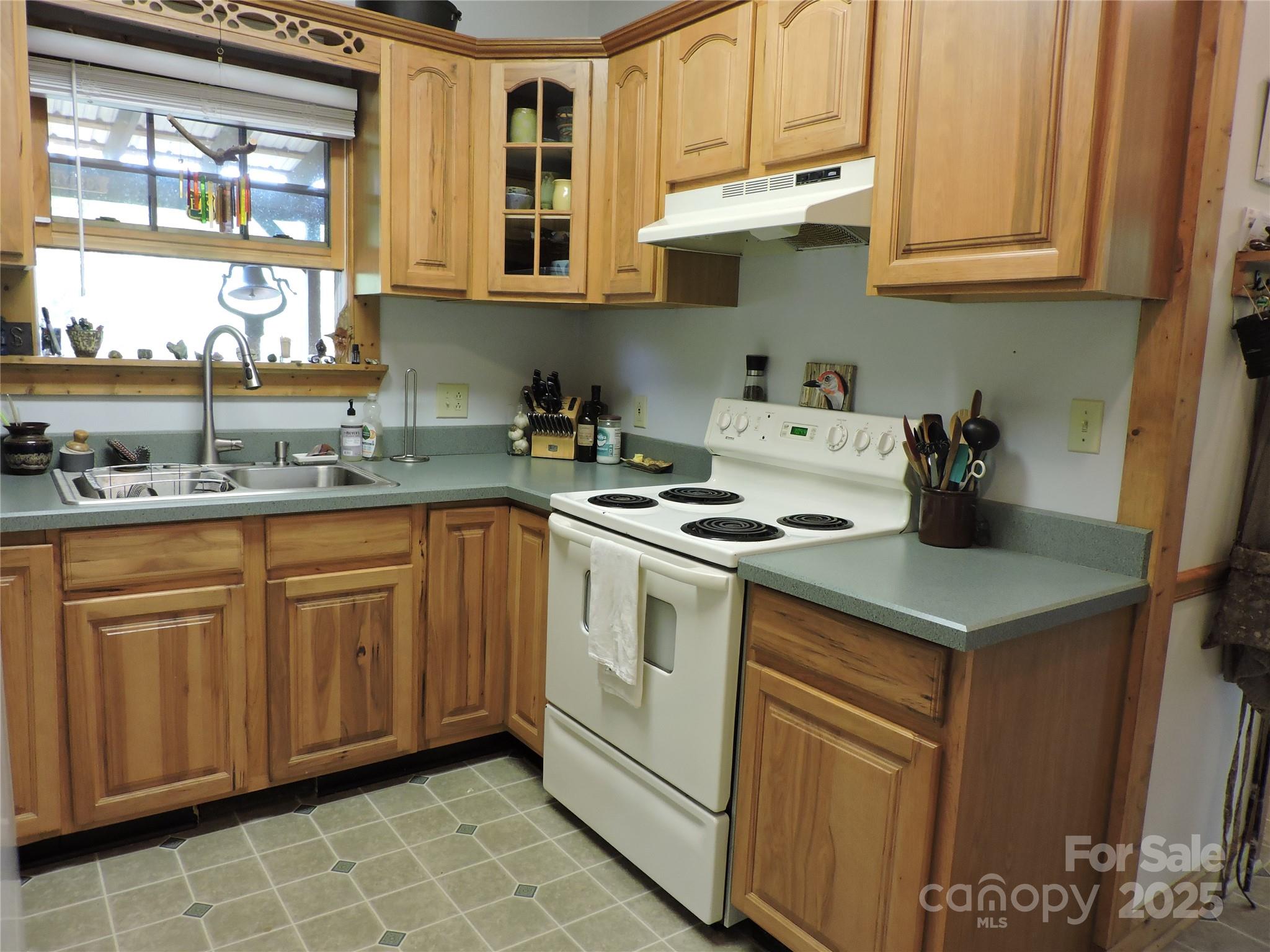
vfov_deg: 56.8
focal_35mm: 24
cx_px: 635
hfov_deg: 71.6
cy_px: 476
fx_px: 881
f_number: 3
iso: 320
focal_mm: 4.3
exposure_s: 1/30
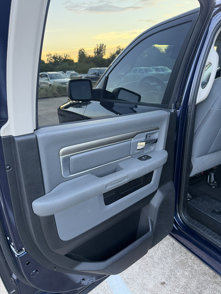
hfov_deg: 56.8
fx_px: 204
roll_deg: +3.7
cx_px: 110
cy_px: 147
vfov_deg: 71.6
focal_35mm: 24
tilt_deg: -20.7
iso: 200
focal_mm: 6.76
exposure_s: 1/61
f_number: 1.78
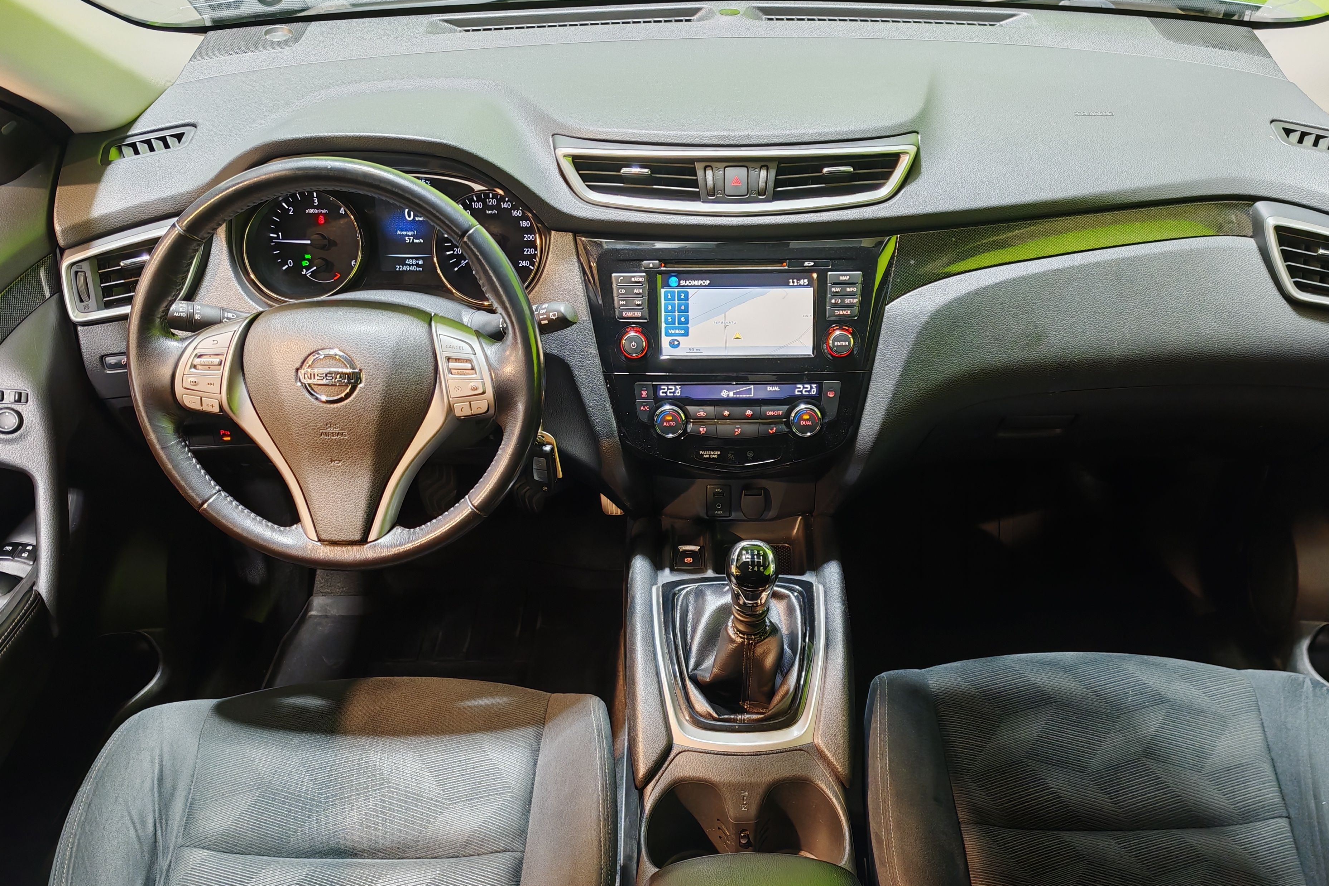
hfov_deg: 60.2
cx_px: 716
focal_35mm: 31
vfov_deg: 42.2
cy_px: 504
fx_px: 1144
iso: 100
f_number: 1.4
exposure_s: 1/33
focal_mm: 6.83
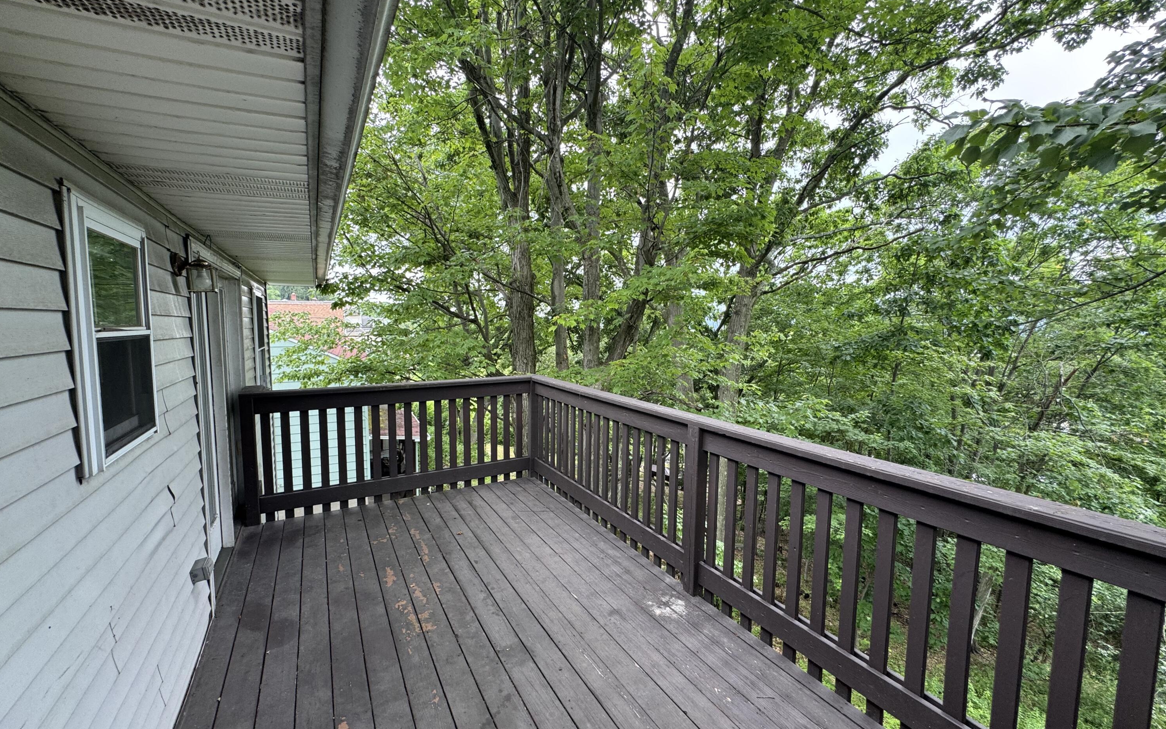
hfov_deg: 101.5
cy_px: 369
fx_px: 477
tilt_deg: -4.9
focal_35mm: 15
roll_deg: -0.3
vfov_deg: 74.8
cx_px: 579
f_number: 2.2
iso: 64
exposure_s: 1/99
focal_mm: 2.22
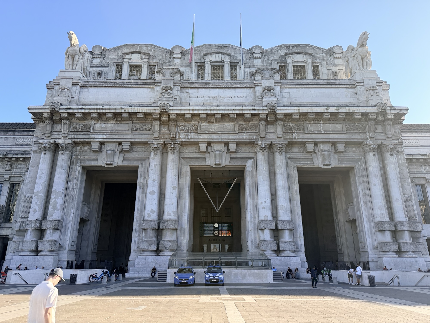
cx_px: 215
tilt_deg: +19.3
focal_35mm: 24
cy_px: 162
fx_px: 298
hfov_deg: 71.6
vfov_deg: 56.8
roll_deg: +1.0
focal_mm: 6.76
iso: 100
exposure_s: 1/2000
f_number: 1.78
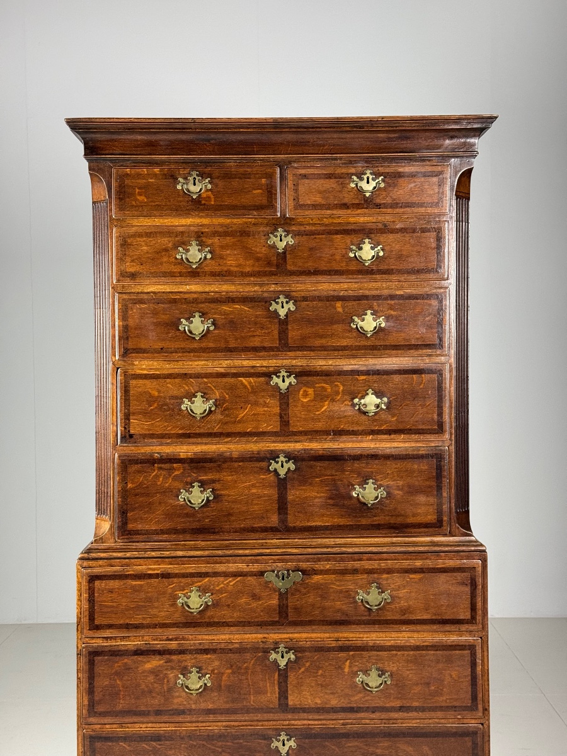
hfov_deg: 30.3
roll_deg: +1.7
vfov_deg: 39.7
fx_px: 1048
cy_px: 378
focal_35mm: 48
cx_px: 284
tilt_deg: -1.9
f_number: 1.78
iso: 200
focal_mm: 6.76
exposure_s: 1/33
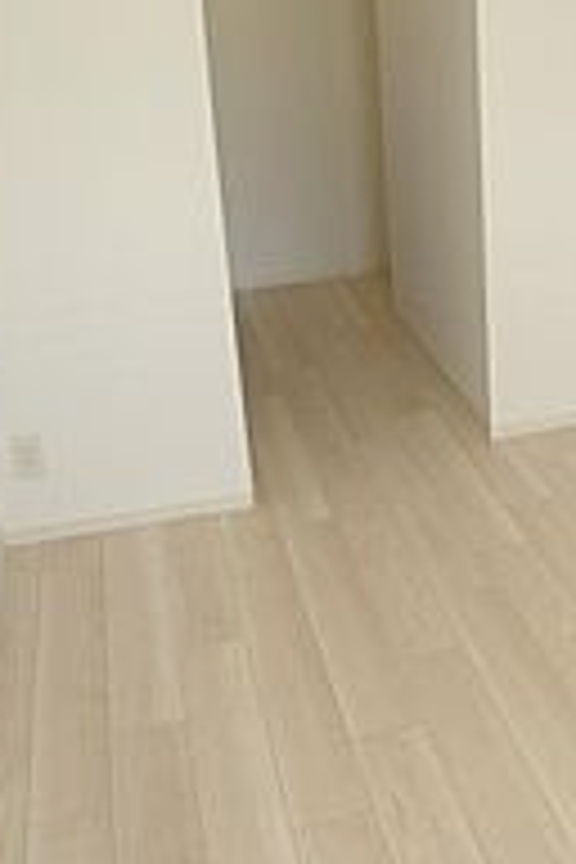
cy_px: 324
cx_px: 580
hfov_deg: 21.8
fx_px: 1440
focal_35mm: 60
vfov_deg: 33.2
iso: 80
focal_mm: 5.1
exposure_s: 1/80
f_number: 2
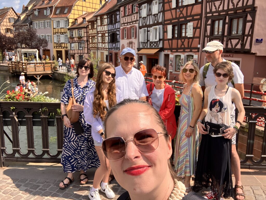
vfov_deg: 44.2
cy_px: 100
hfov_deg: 56.8
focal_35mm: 32
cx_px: 133
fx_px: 246
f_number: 2.2
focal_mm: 2.87
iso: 20
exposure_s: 1/948
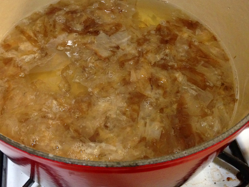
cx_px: 97
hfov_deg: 43.6
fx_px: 309
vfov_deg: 33.5
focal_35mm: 43
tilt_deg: -52.1
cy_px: 77
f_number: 2.4
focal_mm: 4.12
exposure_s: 1/20
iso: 320
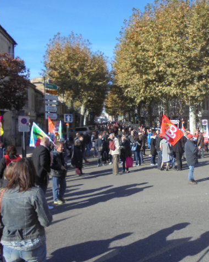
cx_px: 154
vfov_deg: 52.9
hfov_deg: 42.2
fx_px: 263
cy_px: 131
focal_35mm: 34
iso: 100
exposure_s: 1/500
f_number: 3.5
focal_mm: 4.6
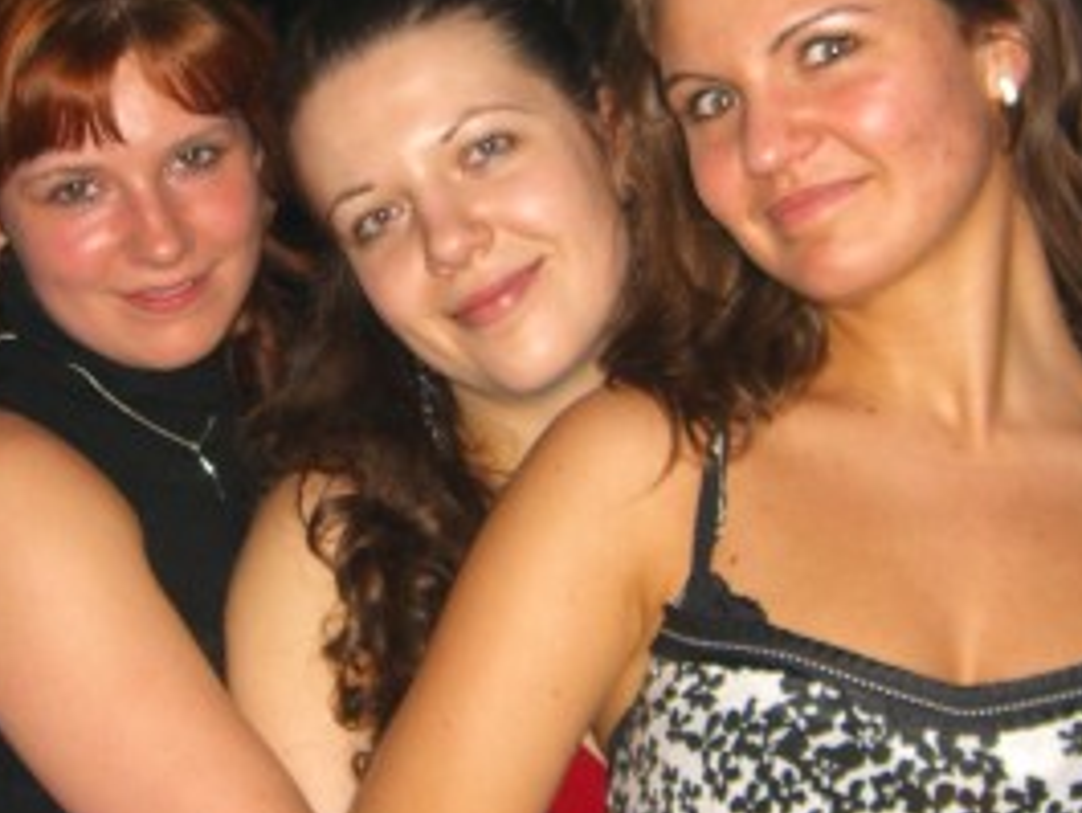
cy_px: 355
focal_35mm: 86
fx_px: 2689
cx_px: 441
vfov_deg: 17.2
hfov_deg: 22.7
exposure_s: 1/60
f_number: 2.8
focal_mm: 7.9
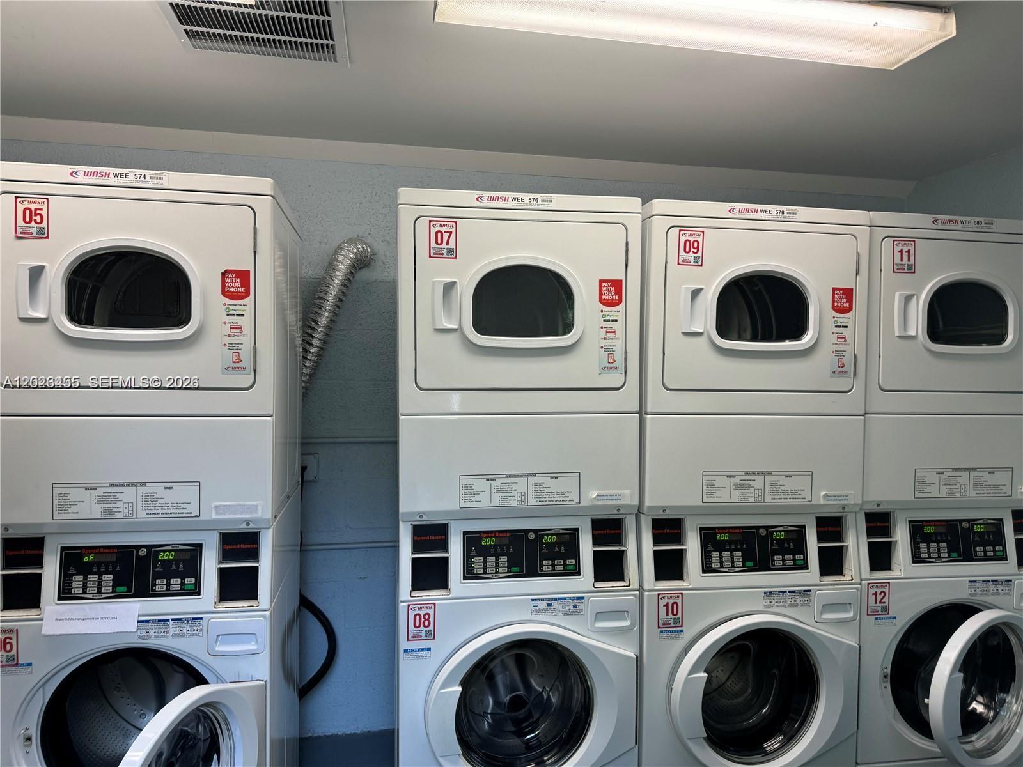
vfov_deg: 56.8
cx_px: 512
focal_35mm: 24
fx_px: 709
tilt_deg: -1.1
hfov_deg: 71.6
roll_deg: -0.4
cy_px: 384
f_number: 1.78
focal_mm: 6.86
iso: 80
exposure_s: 1/120
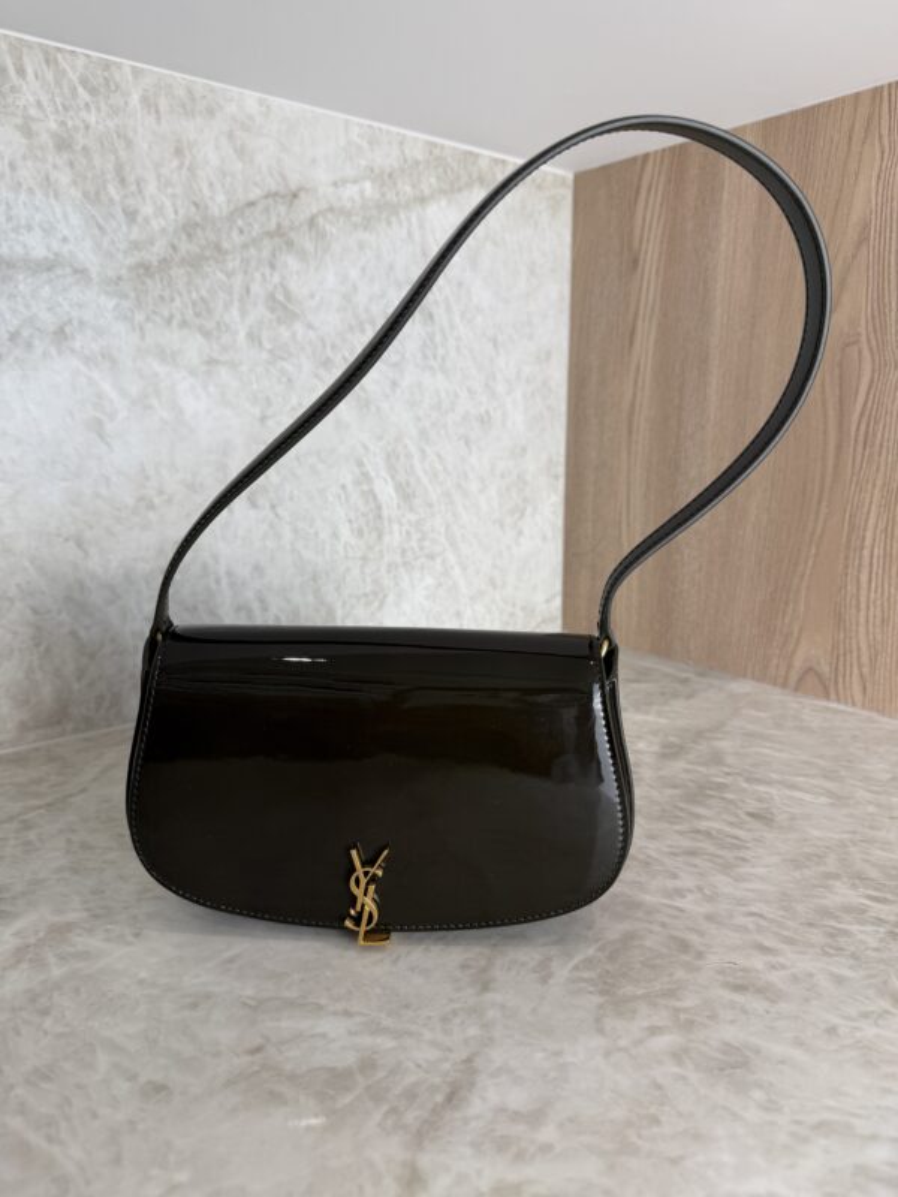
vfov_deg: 71.6
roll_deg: -0.5
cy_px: 598
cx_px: 449
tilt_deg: -11.4
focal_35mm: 24
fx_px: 830
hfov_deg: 56.8
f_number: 1.78
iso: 64
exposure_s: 1/120
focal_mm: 6.76
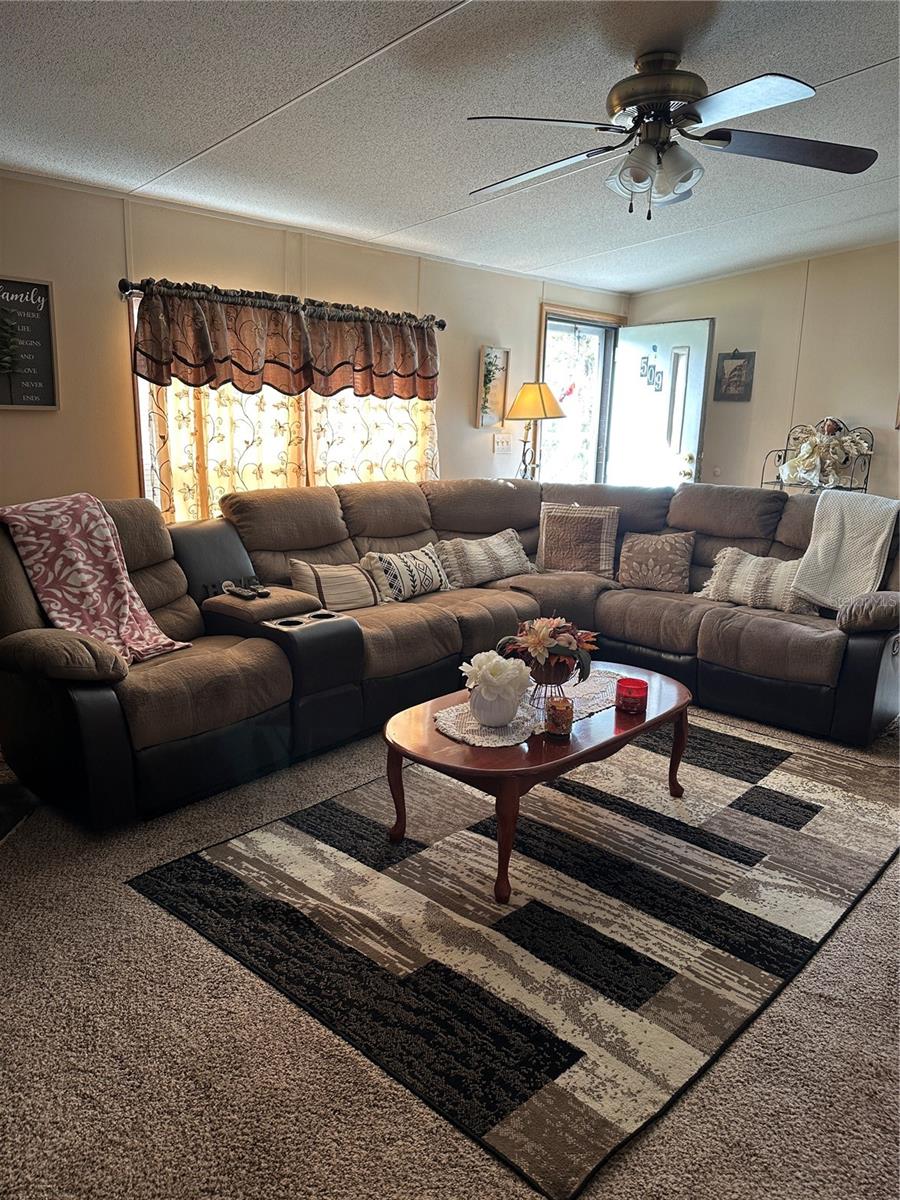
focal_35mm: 24
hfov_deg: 56.8
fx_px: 832
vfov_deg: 71.6
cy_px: 600
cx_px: 450
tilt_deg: -13.2
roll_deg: -2.2
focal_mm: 6.86
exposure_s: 1/120
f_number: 1.78
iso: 125
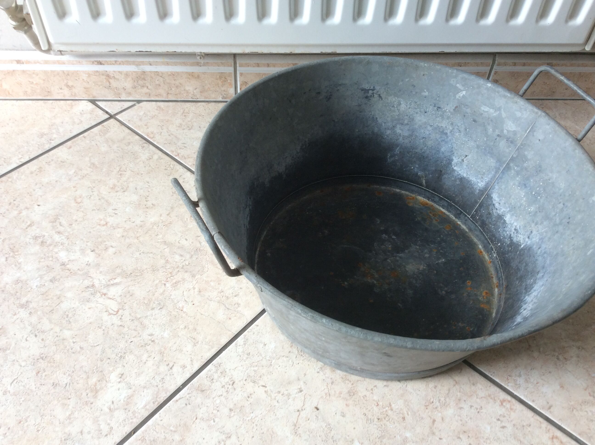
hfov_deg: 56.9
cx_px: 298
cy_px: 222
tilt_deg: -48.7
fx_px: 549
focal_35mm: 32
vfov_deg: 44.1
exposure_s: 1/50
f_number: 2.4
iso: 40
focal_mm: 3.3
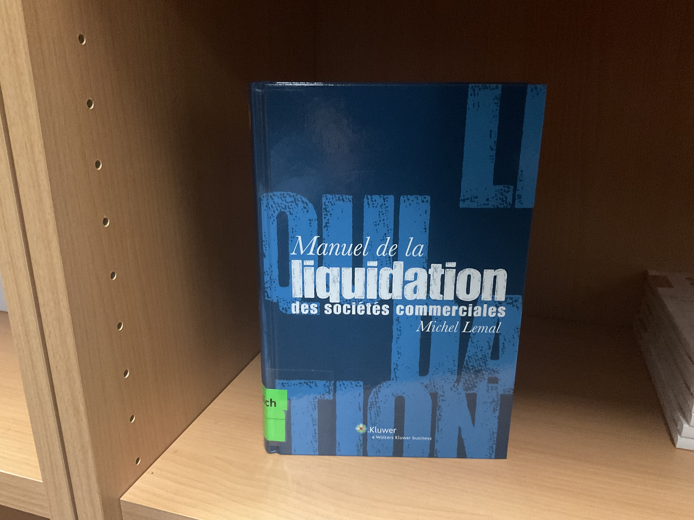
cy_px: 260
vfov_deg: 48.2
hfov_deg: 61.7
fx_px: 581
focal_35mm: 29
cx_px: 347
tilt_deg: -18.1
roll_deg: -0.1
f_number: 1.8
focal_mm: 3
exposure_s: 1/25
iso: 640
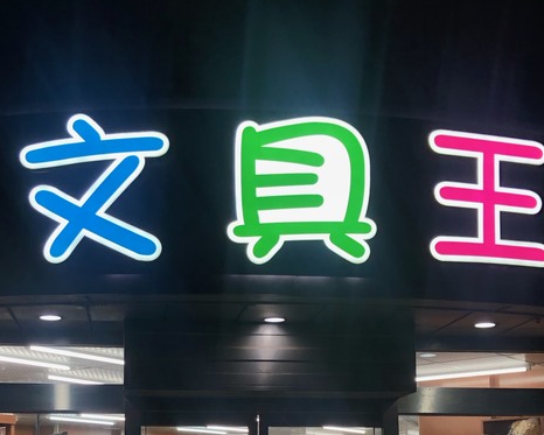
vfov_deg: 24.3
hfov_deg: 30.9
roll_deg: -1.3
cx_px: 223
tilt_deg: +7.8
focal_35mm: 61
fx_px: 982
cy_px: 395
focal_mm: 3.99
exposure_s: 1/120
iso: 64
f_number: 1.8
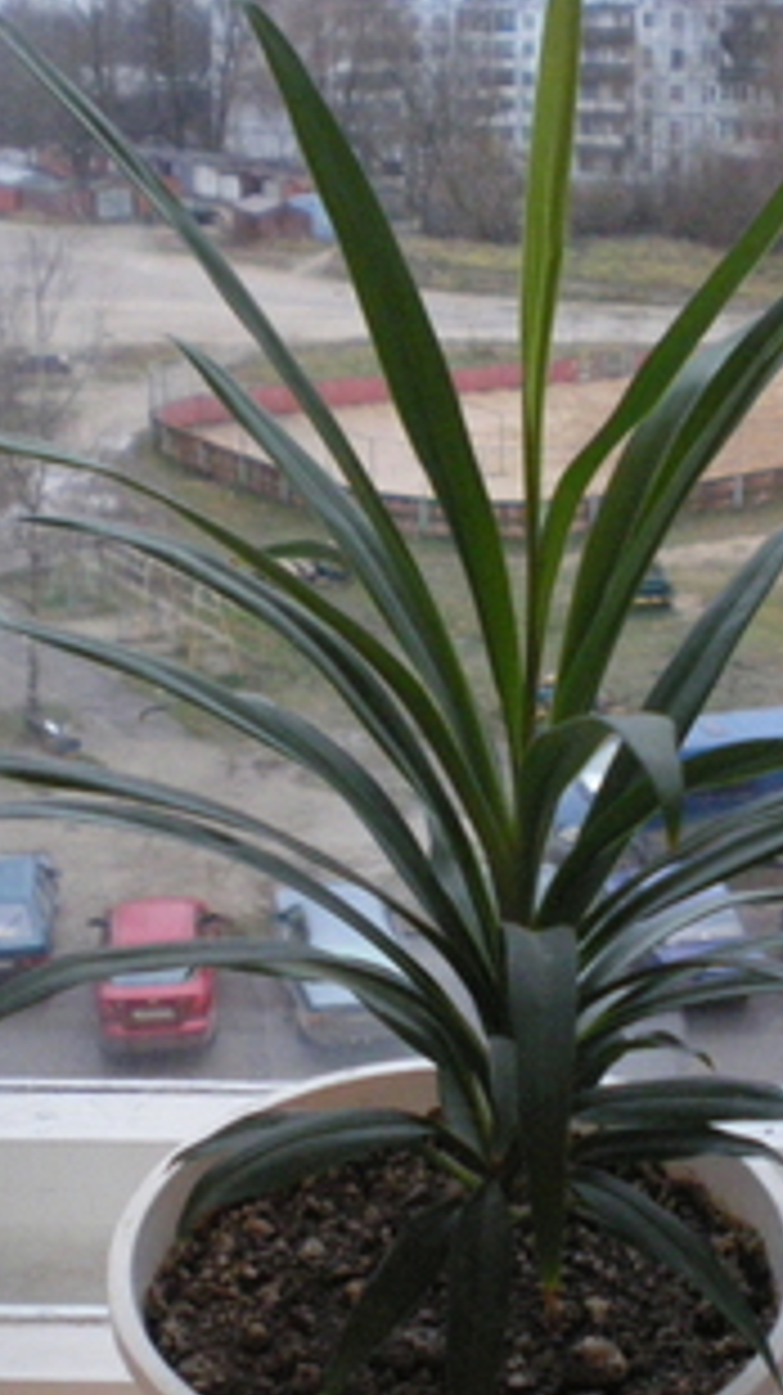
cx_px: 522
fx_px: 2107
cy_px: 742
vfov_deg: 36.6
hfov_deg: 21.0
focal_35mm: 57
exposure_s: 1/50
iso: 800
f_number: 3.1
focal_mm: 6.3
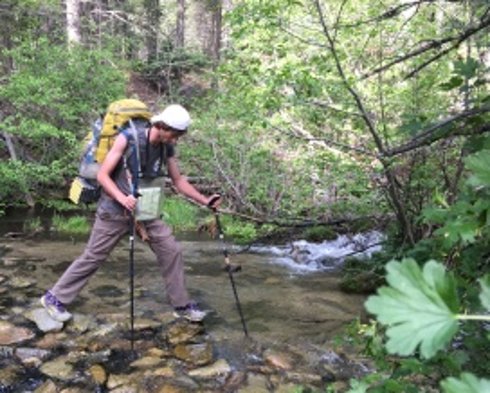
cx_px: 162
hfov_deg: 47.1
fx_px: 551
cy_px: 229
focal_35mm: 38
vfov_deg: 39.1
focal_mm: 4.15
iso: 40
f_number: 2.2
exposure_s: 1/120
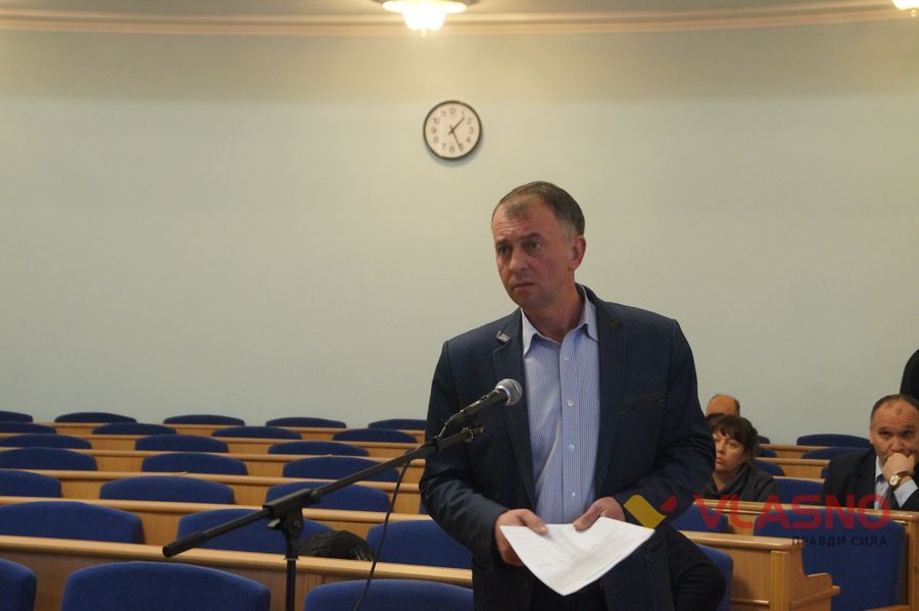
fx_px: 2105
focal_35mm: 82
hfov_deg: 24.6
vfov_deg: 16.5
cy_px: 306
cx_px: 460
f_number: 6.3
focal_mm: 55
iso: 3200
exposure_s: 1/25
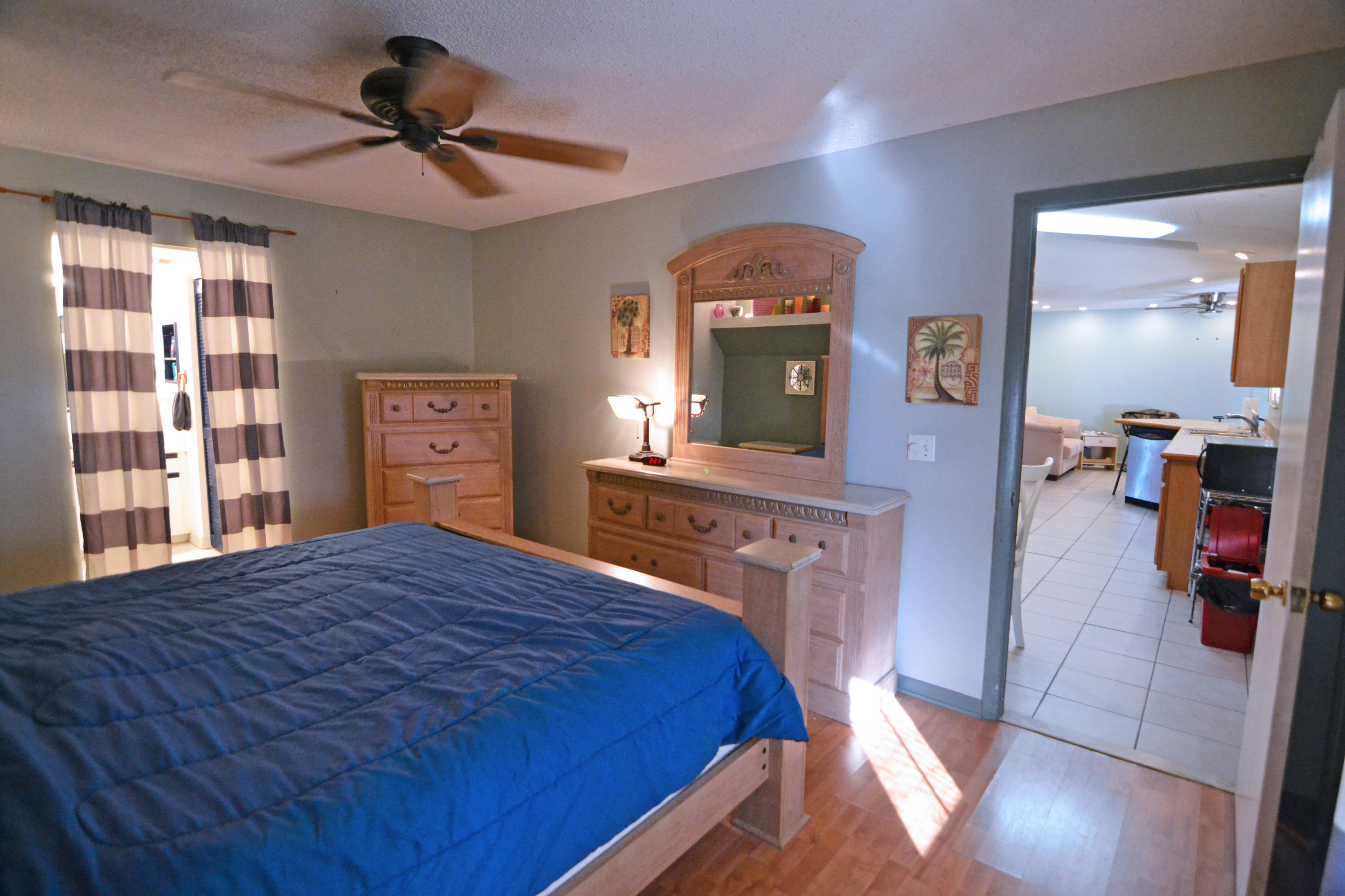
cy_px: 448
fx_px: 616
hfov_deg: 95.0
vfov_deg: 72.1
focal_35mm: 16
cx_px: 672
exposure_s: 1/60
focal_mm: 11
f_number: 2.8
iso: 2000
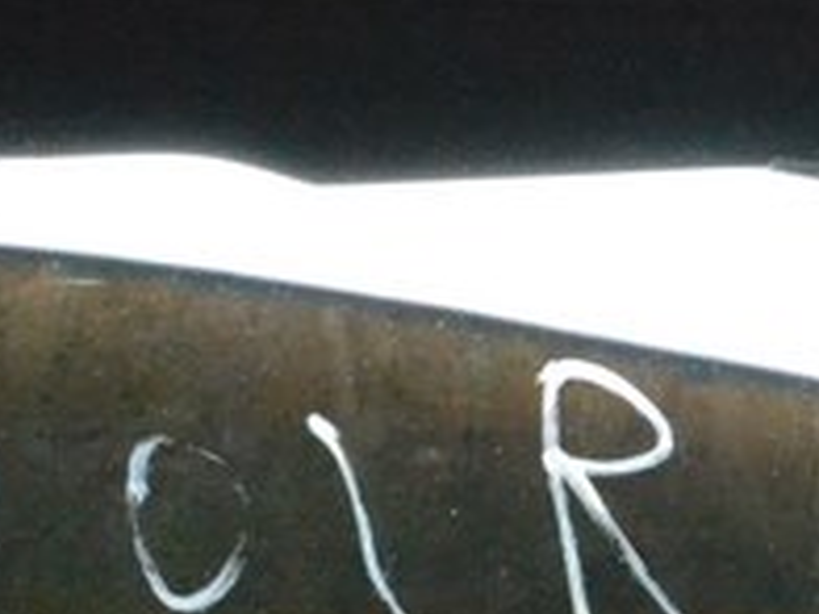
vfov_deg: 5.7
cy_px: 1000
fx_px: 6057
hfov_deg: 7.7
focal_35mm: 256
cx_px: 167
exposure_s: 1/50
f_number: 13
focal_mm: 34
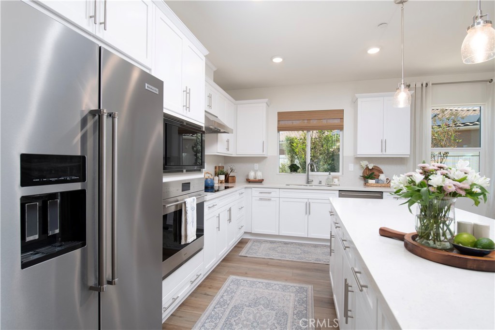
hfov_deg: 90.0
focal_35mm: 18
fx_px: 248
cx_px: 248
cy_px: 165
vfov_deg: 67.4
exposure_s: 1/125
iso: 320
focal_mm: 18
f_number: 7.1
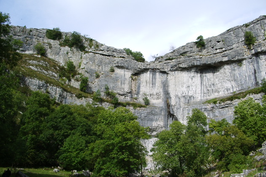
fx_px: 273
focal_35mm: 37
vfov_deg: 35.9
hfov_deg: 51.9
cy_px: 98
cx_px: 135
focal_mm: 5.8
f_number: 4.3
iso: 50
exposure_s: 1/320
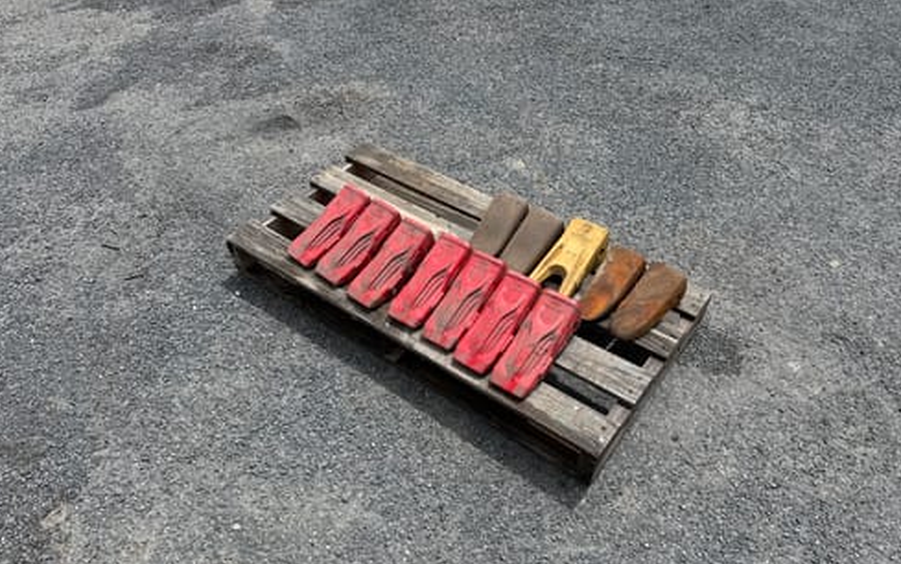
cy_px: 329
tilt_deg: -42.7
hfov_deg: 70.4
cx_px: 448
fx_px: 639
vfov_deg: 47.4
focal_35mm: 26
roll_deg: -1.6
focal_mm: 6.76
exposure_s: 1/6173
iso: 80
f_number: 1.78
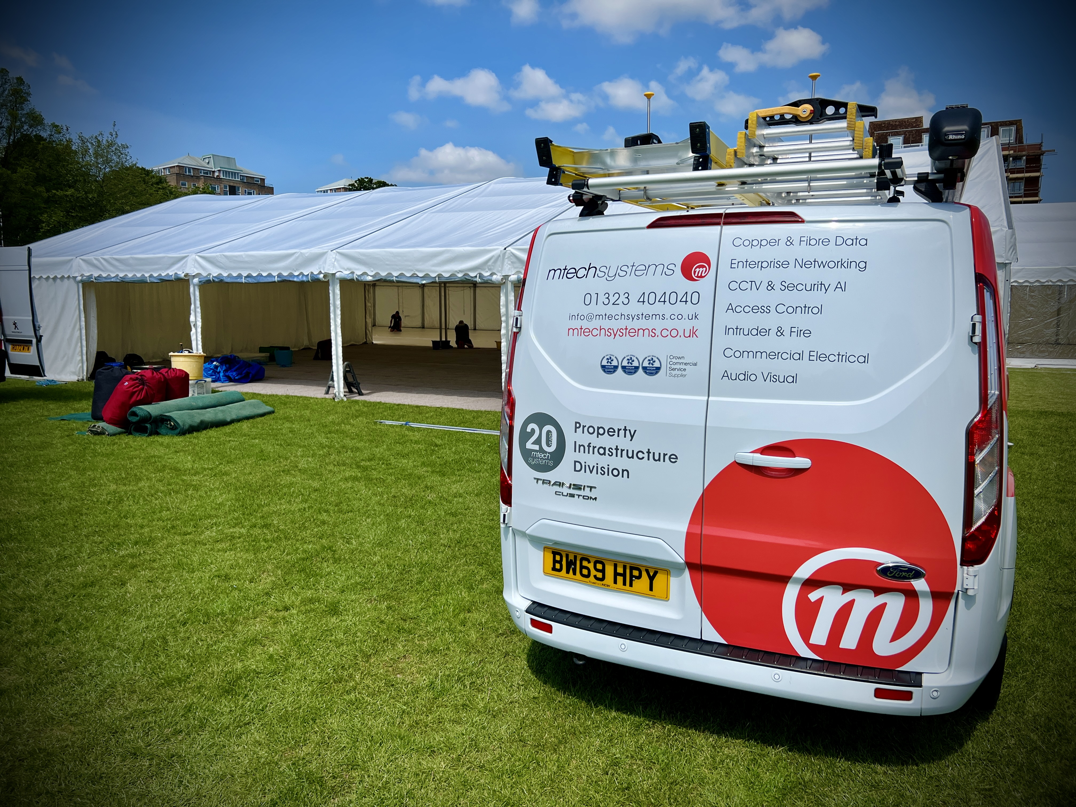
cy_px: 404
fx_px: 808
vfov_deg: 53.1
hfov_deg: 67.3
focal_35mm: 26
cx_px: 538
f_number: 1.5
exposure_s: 1/8696
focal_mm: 5.7
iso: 50
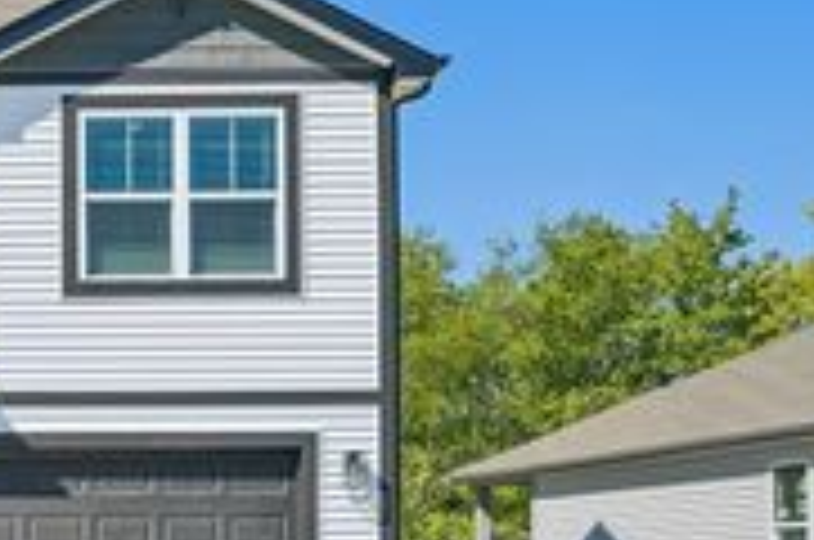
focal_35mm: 83
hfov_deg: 21.6
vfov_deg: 16.3
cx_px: -306
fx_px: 1873
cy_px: 155
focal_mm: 30
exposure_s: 1/400
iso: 100
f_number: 8
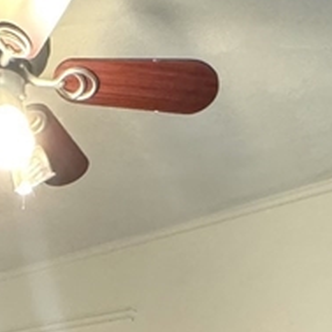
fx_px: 727
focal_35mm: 67
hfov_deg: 25.1
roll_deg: -0.5
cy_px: 648
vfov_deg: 18.2
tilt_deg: -12.9
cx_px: 46
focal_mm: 2.22
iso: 640
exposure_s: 1/60
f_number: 2.2
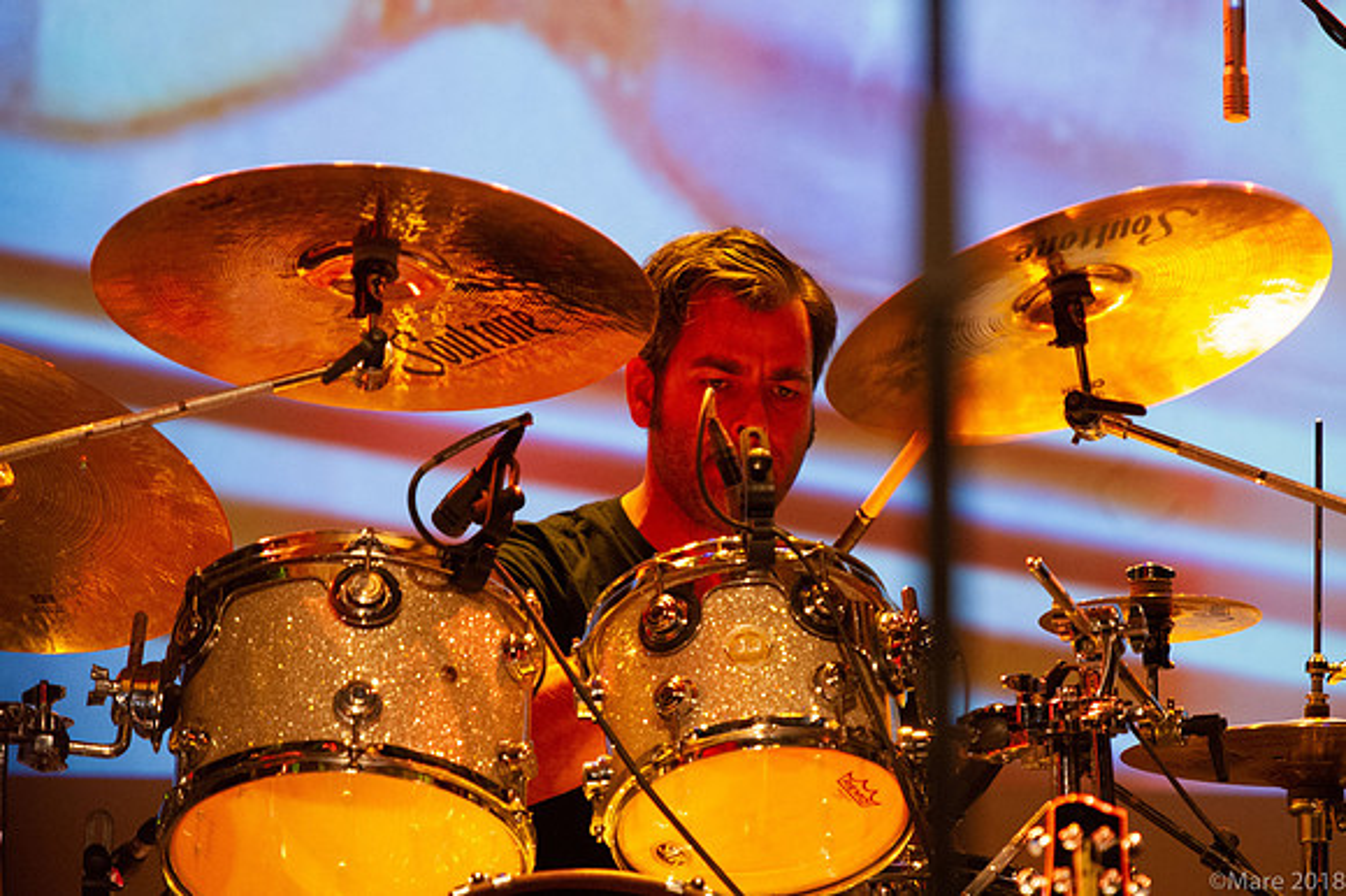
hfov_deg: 7.9
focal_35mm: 260
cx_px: 673
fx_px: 9715
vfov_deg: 5.3
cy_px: 448
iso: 8000
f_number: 7.1
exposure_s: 1/125
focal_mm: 260
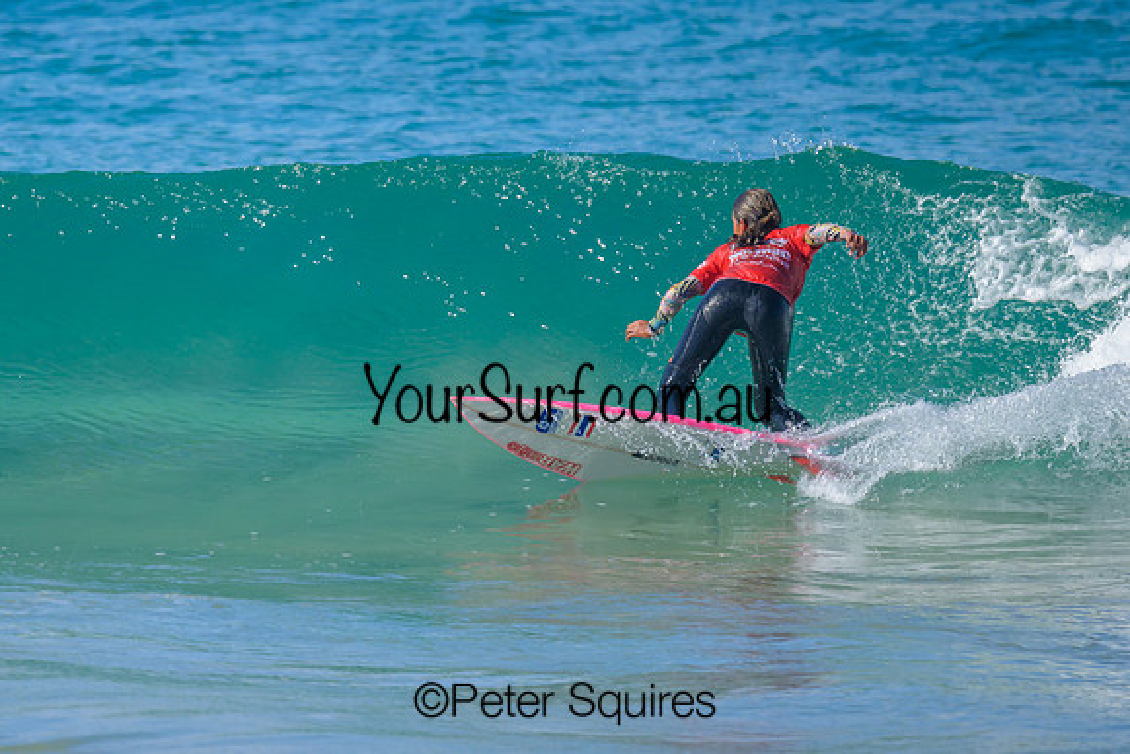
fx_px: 34484
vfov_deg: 1.3
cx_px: 379
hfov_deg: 1.9
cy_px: 313
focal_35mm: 1098
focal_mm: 800
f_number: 6.3
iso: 500
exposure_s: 1/2000
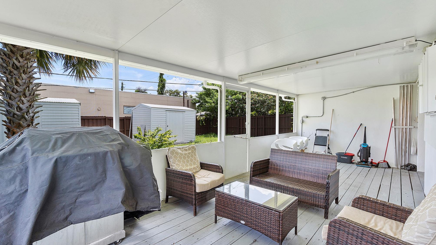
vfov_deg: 67.1
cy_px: 123
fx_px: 185
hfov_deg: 99.4
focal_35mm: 16
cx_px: 219
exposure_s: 1/13
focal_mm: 10
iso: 100
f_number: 11
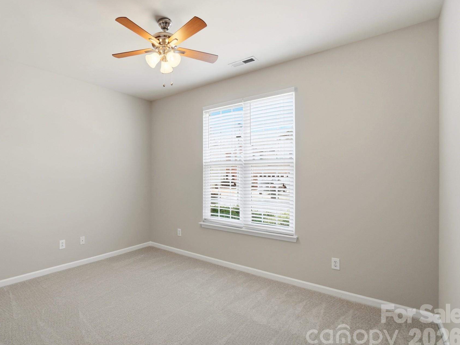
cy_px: 176
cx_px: 194
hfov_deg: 90.3
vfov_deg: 74.7
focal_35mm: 17
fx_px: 226
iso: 100
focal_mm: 10
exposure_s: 1/500
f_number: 4
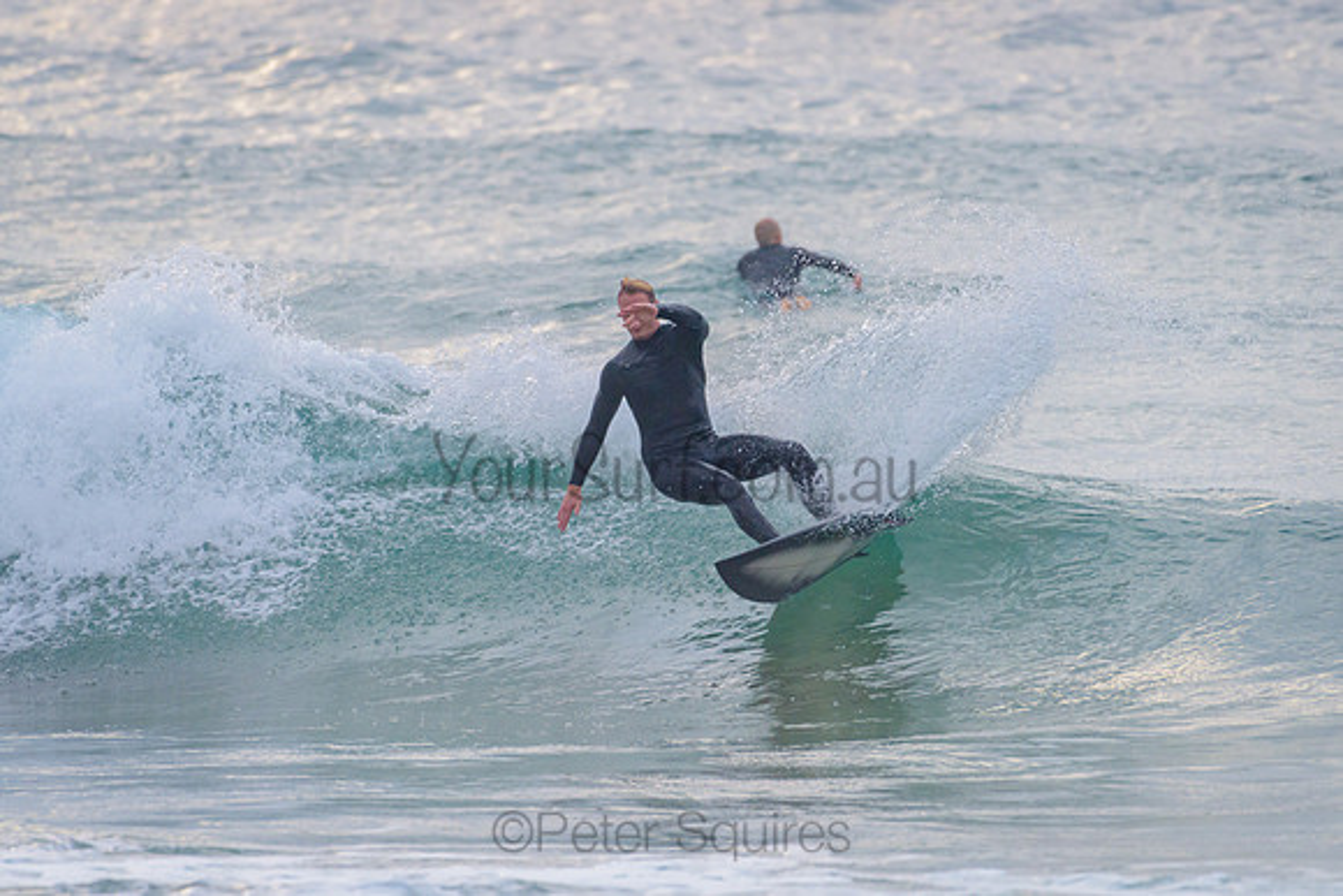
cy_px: 440
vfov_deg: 2.2
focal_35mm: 613
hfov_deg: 3.4
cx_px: 651
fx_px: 22878
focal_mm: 500
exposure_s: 1/1250
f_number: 5.6
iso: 500
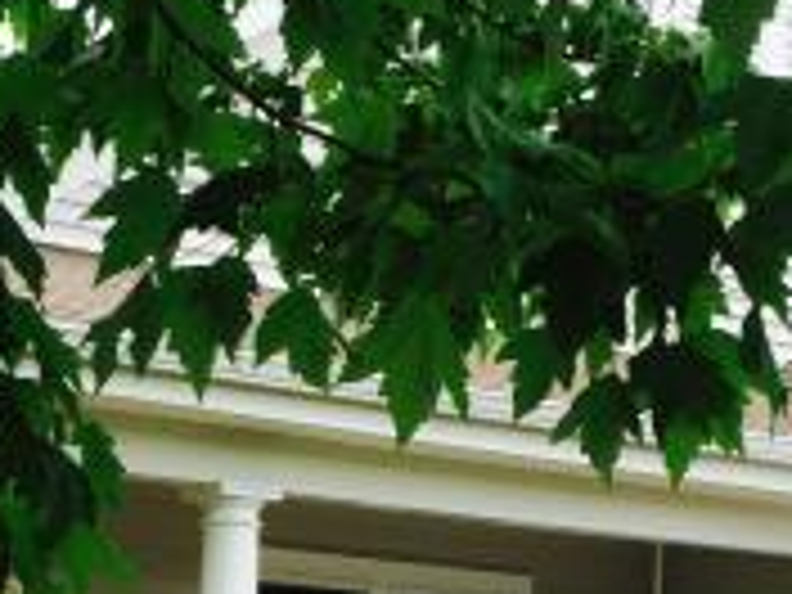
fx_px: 2265
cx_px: 243
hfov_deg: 19.7
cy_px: 770
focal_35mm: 99
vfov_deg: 14.3
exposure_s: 1/651
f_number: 2.2
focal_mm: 4.12
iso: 32
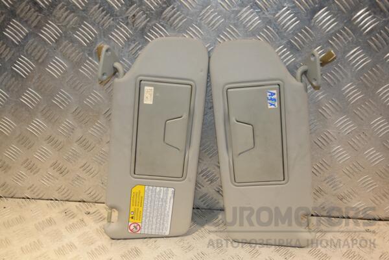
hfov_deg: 46.4
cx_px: 194
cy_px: 130
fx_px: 454
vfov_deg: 31.9
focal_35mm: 42
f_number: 5.6
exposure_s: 1/200
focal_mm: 28
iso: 800
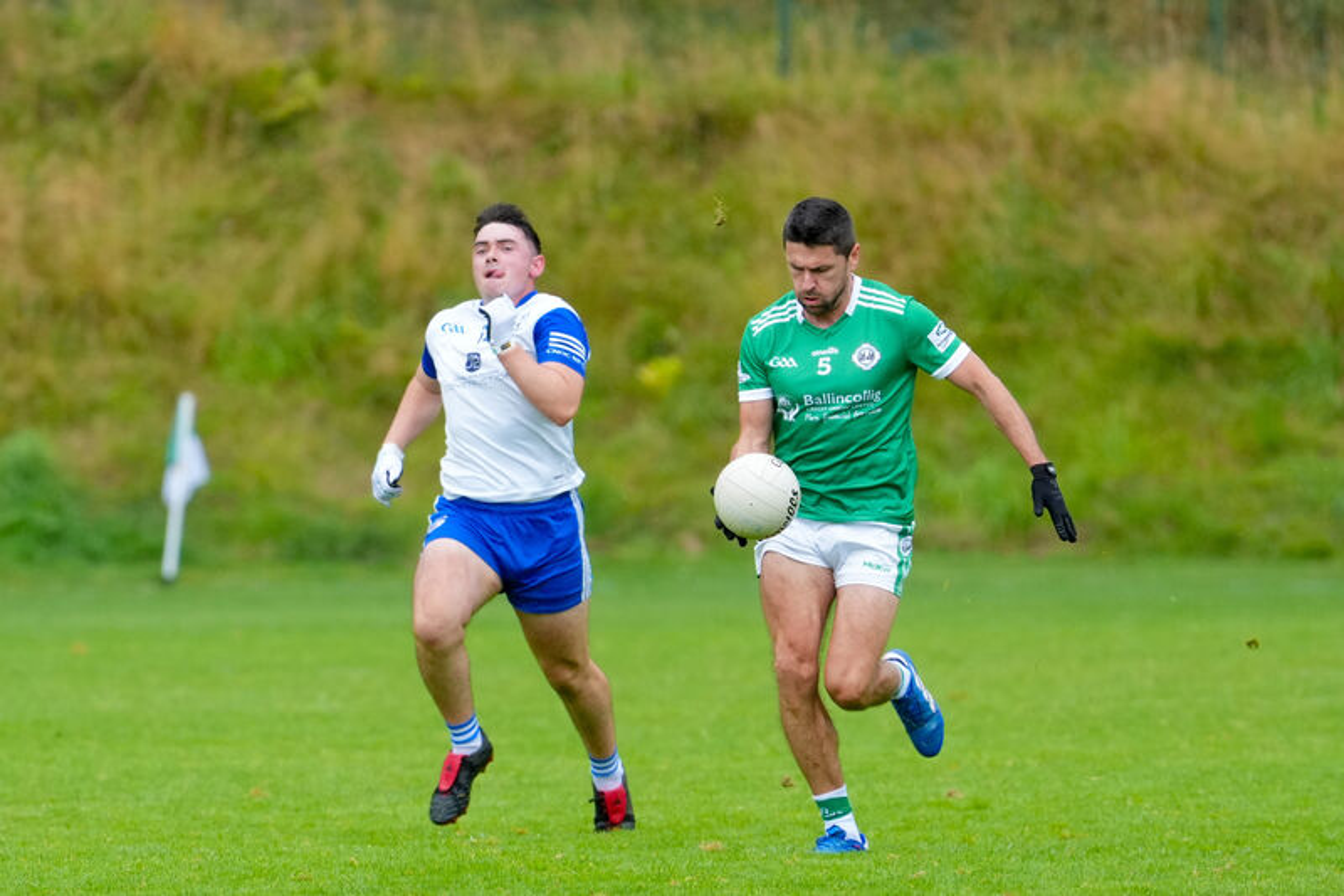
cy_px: 448
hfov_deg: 3.6
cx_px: 672
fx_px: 21498
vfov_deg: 2.4
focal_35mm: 576
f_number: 7.1
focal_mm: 576
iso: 2000
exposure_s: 1/1000
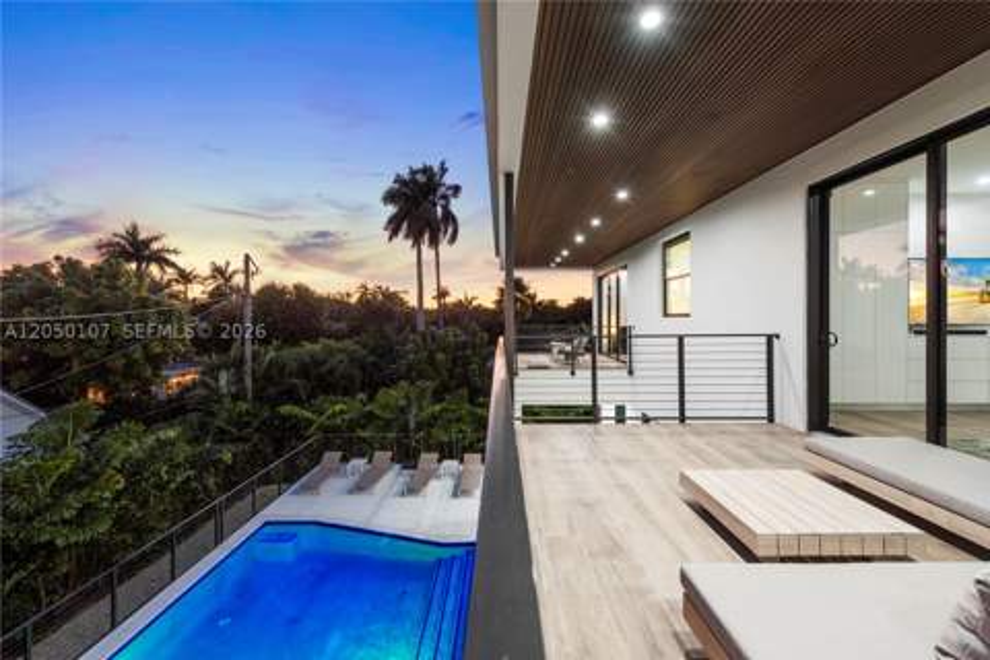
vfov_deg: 81.2
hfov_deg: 104.3
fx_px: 385
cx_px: 495
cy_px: 330
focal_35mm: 14
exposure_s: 1/5
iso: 320
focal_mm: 14
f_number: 8
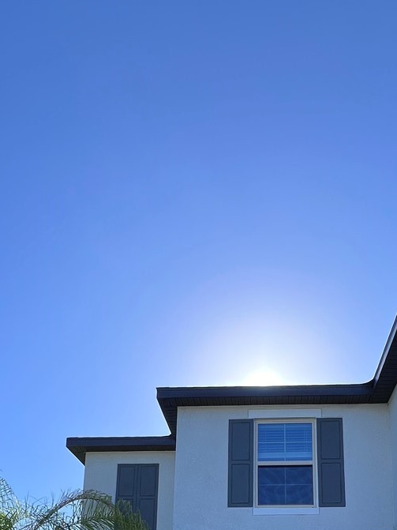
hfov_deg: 45.2
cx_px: 234
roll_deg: -0.4
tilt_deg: +11.7
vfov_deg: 46.0
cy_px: 561
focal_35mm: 31
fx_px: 474
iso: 32
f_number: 1.8
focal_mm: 1.57
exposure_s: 1/1220
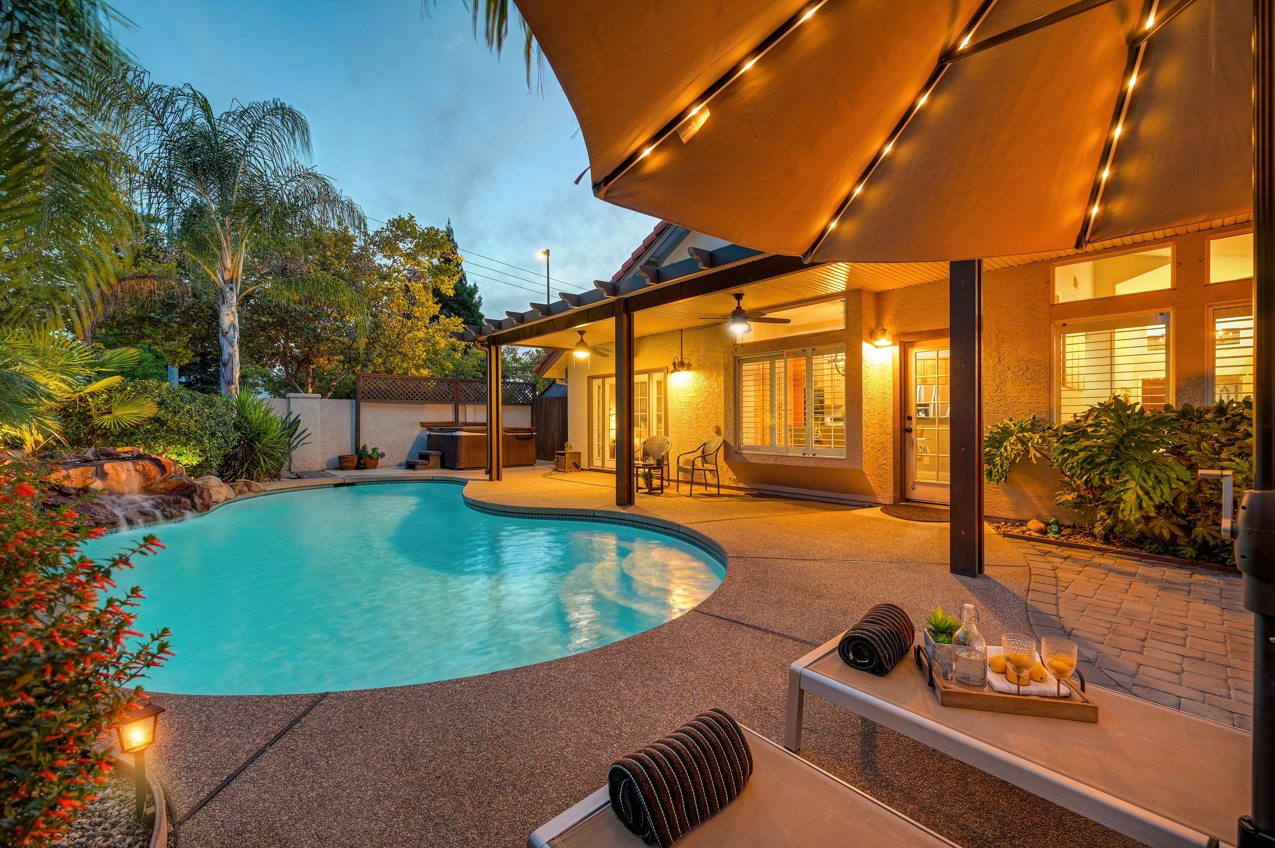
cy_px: 424
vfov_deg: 81.1
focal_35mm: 14
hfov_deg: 104.3
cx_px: 638
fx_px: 495
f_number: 4
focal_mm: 14
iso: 500
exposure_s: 1/10
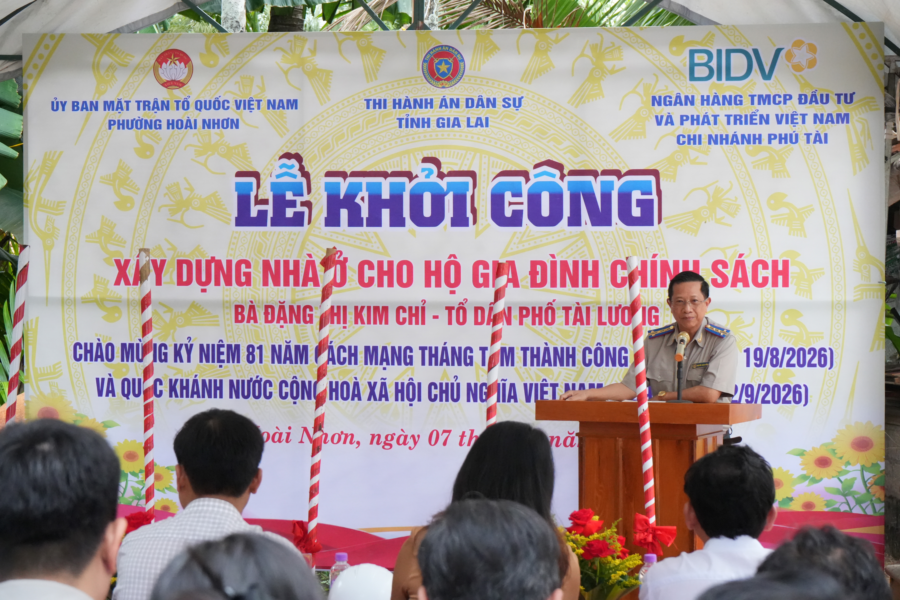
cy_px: 300
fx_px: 1750
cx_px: 450
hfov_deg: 28.8
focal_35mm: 70
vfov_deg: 19.5
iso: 10000
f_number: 9
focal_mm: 70
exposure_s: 1/400
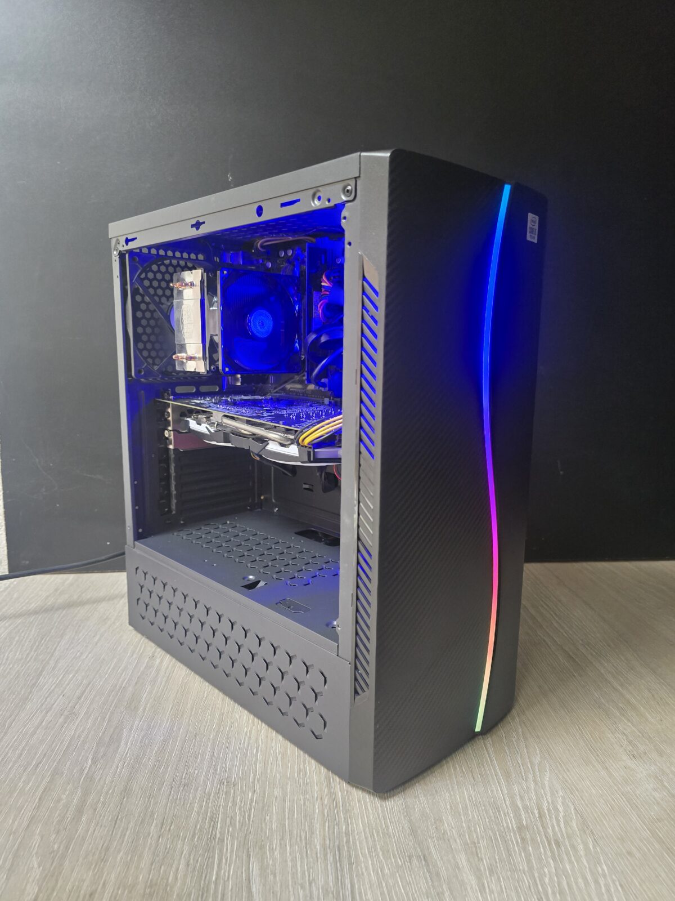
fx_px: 598
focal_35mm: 23
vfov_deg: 73.9
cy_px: 450
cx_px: 338
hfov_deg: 58.9
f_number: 1.7
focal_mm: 6.3
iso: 1000
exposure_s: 1/100
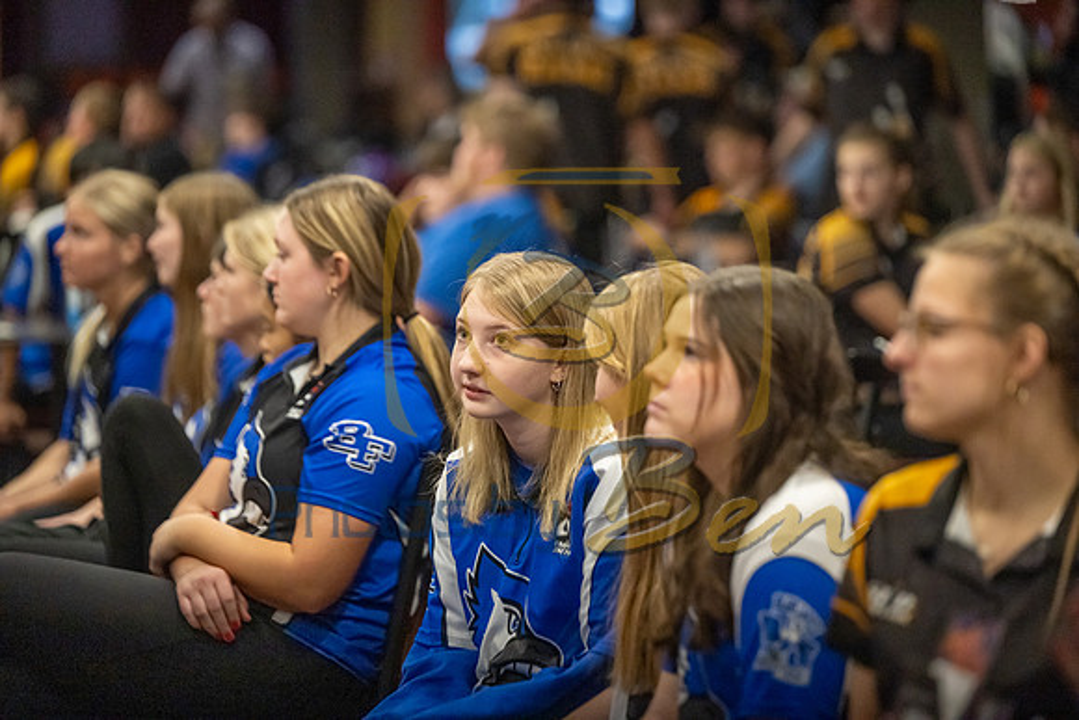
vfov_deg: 7.9
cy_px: 360
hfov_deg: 11.7
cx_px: 540
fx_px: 5246
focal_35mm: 175
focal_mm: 175
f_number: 3.2
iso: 4000
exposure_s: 1/800
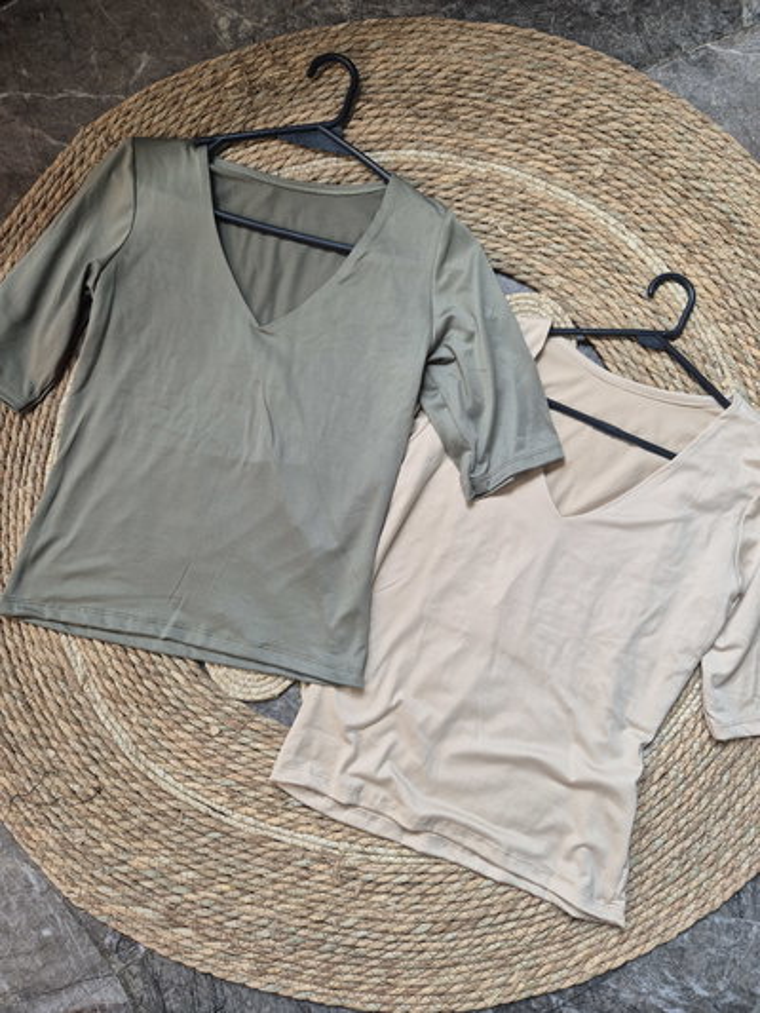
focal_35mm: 23
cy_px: 506
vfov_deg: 73.9
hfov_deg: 58.9
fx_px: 673
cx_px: 380
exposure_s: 1/180
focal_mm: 5.4
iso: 200
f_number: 1.8
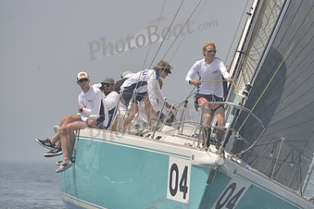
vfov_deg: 3.7
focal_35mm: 376
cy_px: 157
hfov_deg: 5.5
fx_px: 3279
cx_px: 267
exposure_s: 1/1000
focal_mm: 220
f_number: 8
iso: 280
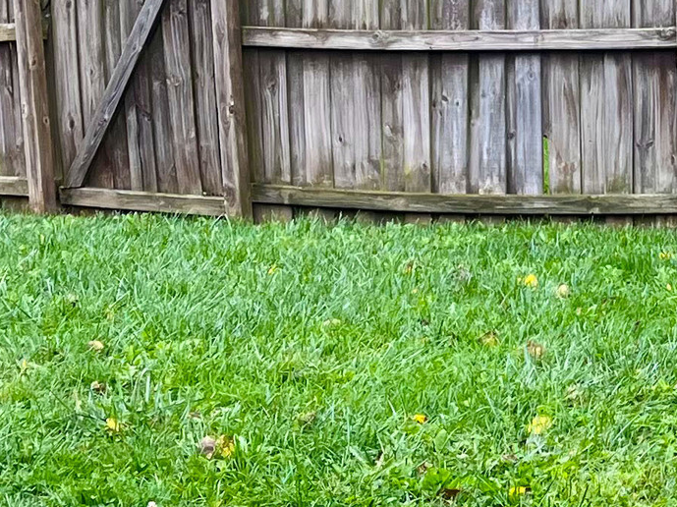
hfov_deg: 16.1
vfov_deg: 12.7
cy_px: 179
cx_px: 876
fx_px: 2267
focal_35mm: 116
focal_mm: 5.1
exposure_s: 1/311
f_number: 1.6
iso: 50
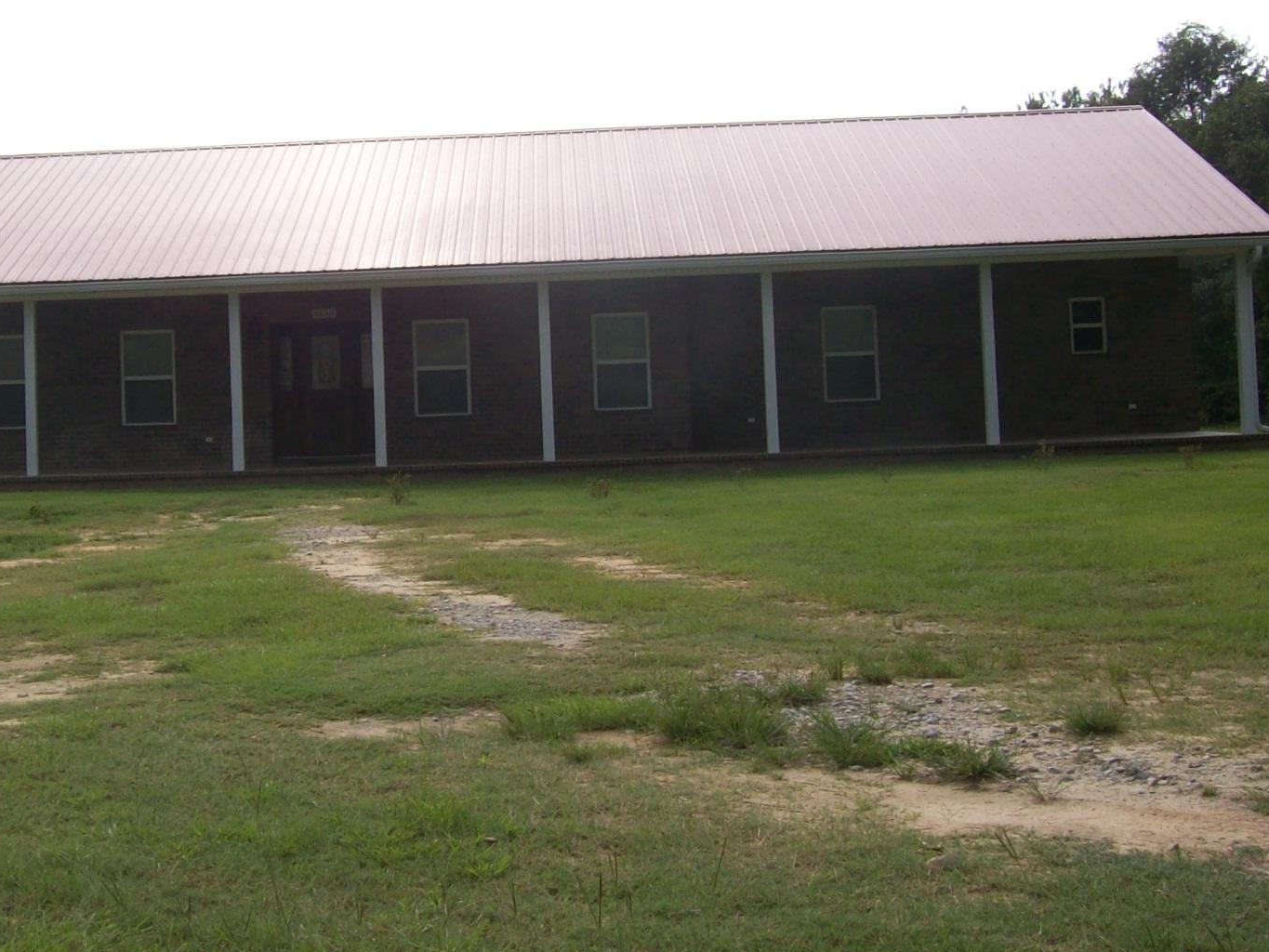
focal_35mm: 54
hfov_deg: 35.0
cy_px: 271
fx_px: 1980
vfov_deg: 26.8
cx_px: 374
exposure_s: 1/261
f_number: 4.8
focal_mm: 6
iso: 80
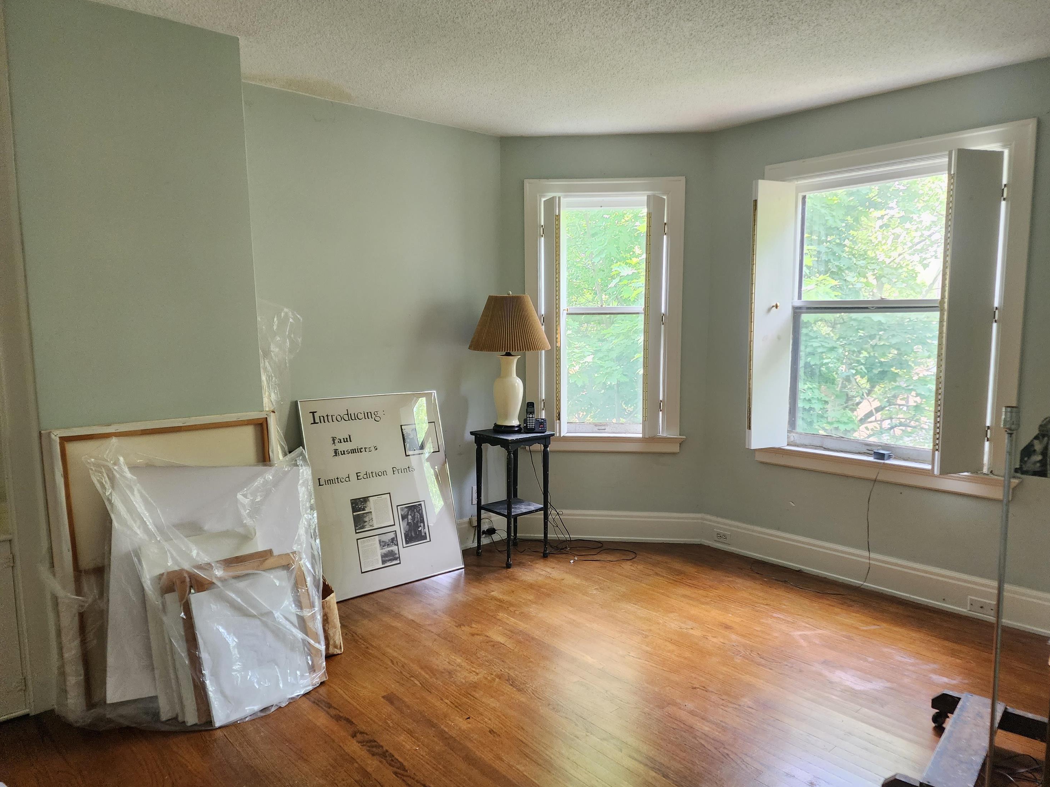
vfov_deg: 56.8
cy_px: 402
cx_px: 545
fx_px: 728
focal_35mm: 24
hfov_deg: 71.6
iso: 320
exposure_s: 1/120
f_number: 1.8
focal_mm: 6.4
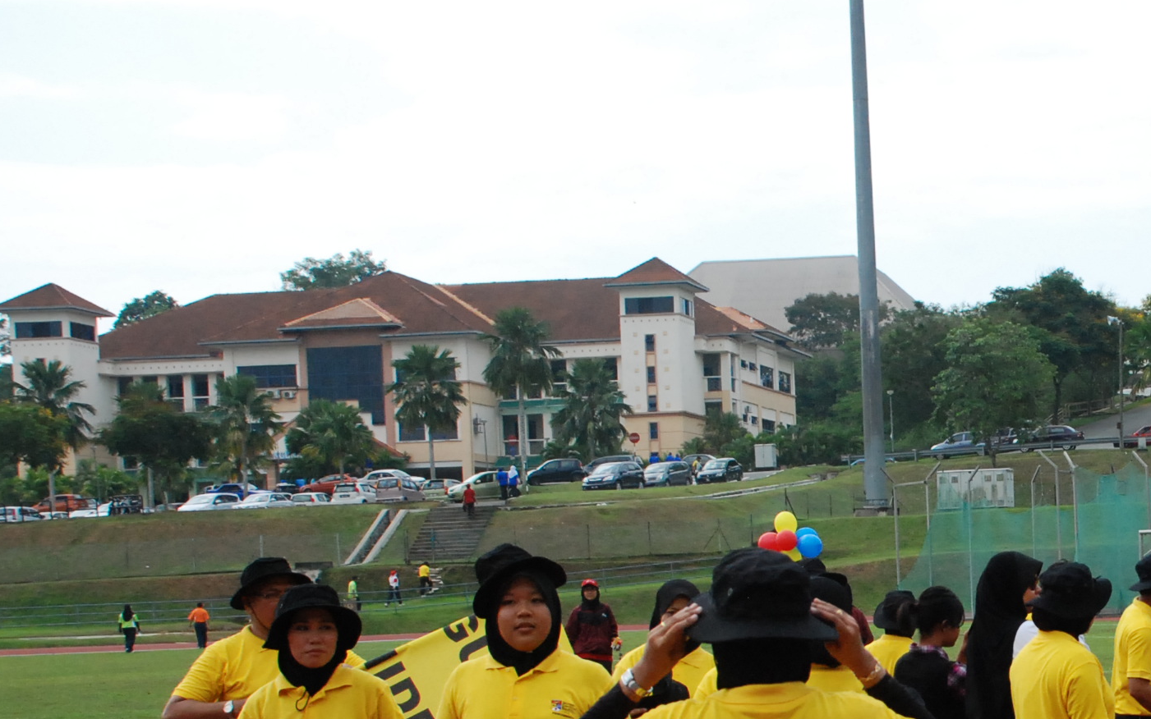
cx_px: 1114
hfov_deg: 25.9
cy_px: 657
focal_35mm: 76
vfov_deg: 16.9
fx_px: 2384
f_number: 4.5
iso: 1000
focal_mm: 24
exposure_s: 1/3200
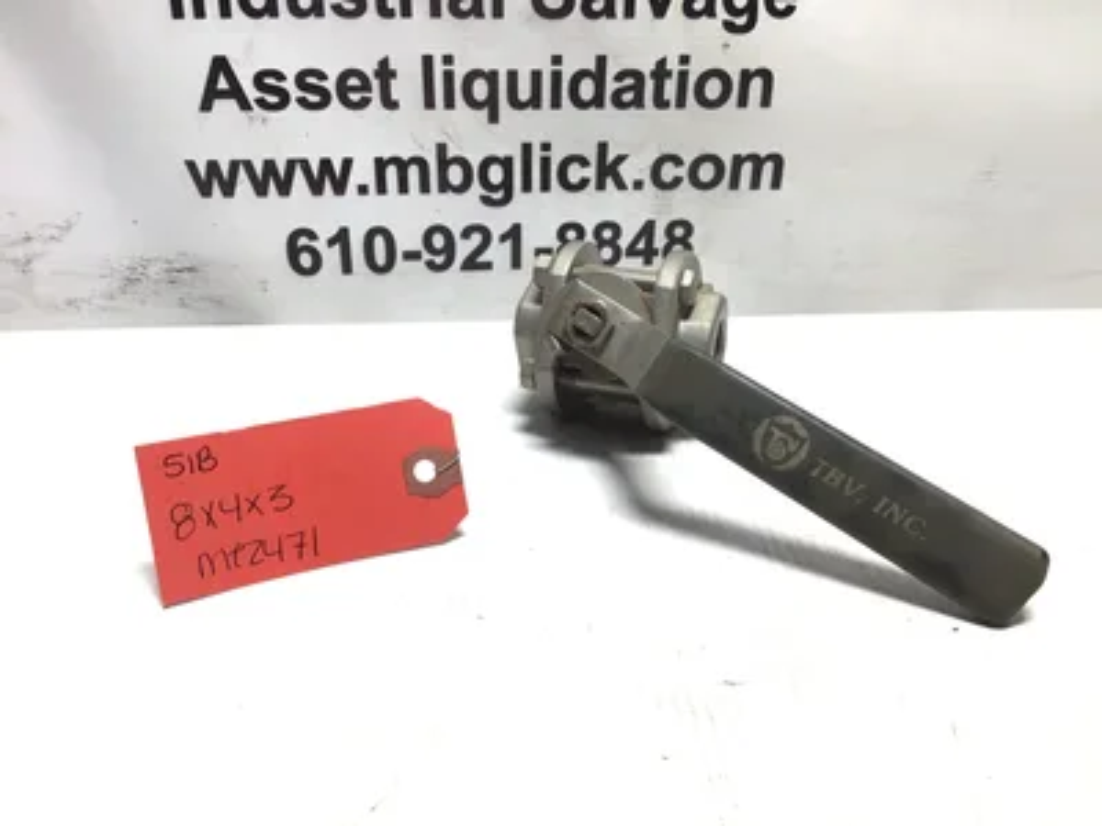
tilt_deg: -25.0
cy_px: 413
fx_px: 987
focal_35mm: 31
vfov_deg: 45.4
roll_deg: -1.2
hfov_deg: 58.4
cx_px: 551
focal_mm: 3.3
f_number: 2.4
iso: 32
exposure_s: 1/120
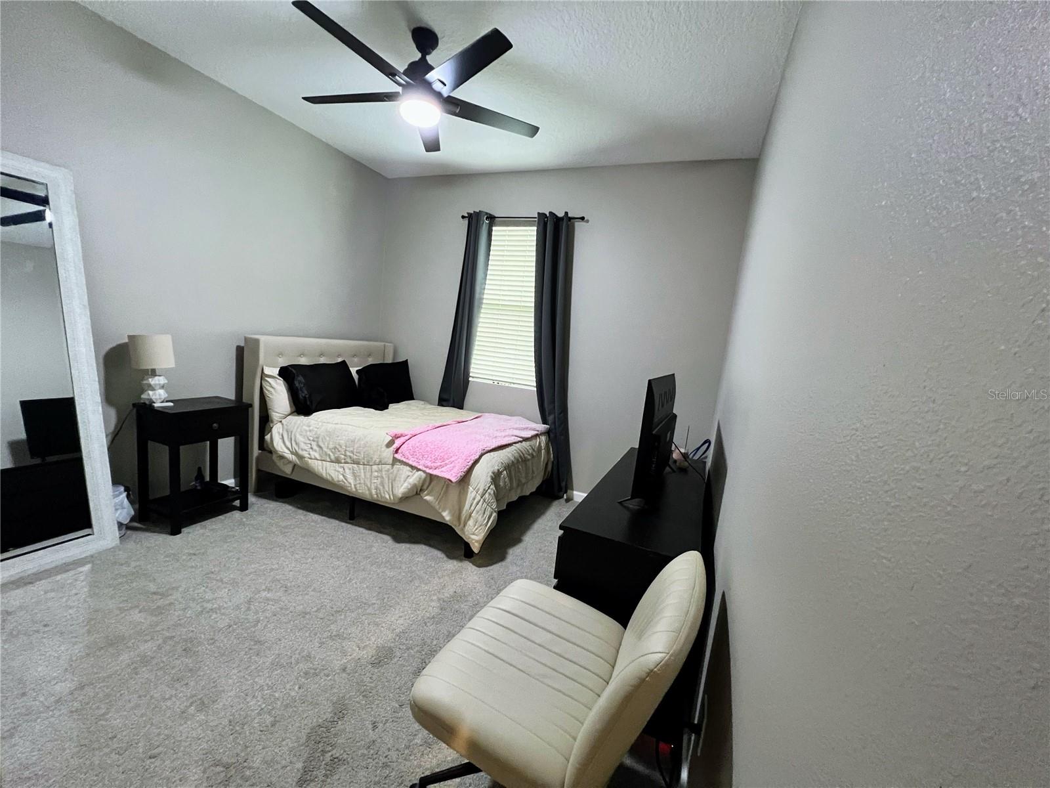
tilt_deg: -8.2
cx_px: 525
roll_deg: -5.9
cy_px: 394
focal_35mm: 13
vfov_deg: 89.9
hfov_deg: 106.2
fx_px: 394
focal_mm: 1.57
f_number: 1.8
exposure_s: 1/60
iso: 640
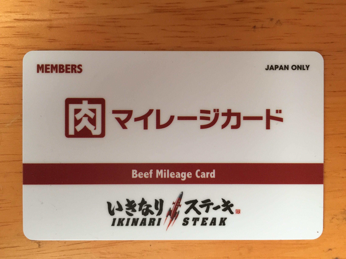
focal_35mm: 29
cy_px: 130
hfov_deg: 61.7
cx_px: 173
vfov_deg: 48.2
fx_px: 290
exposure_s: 1/30
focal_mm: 4.15
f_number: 2.2
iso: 100
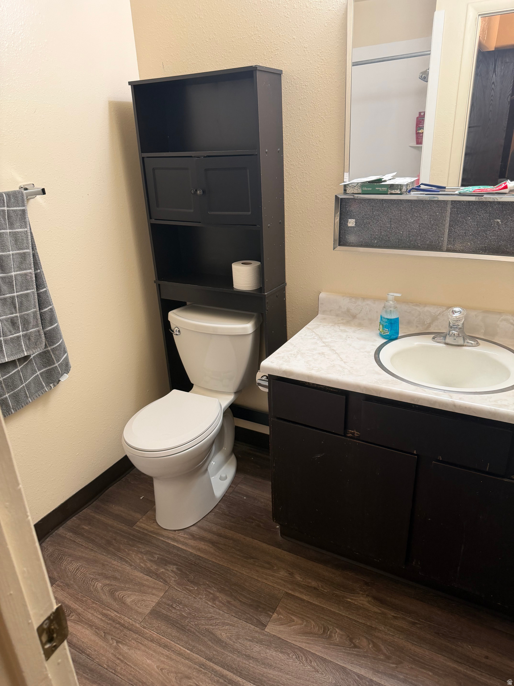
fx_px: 475
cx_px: 257
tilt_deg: -22.0
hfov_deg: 56.8
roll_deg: +4.0
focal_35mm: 24
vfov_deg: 71.6
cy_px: 343
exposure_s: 1/60
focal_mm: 6.76
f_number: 1.78
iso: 160
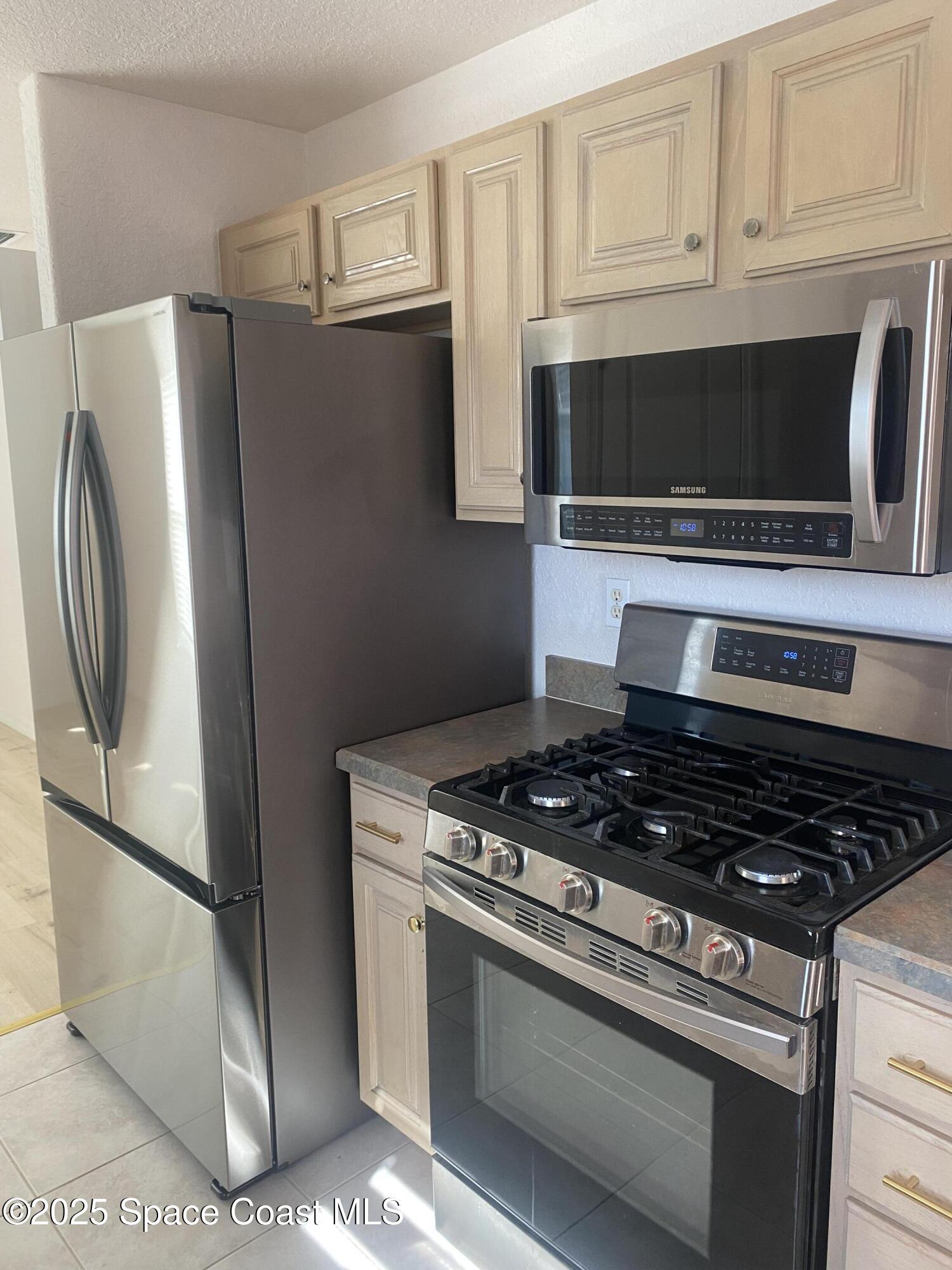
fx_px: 953
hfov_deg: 53.1
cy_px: 635
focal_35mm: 26
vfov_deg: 67.3
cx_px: 476
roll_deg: +2.0
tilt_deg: -9.5
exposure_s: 1/70
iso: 125
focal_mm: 4.25
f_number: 1.8
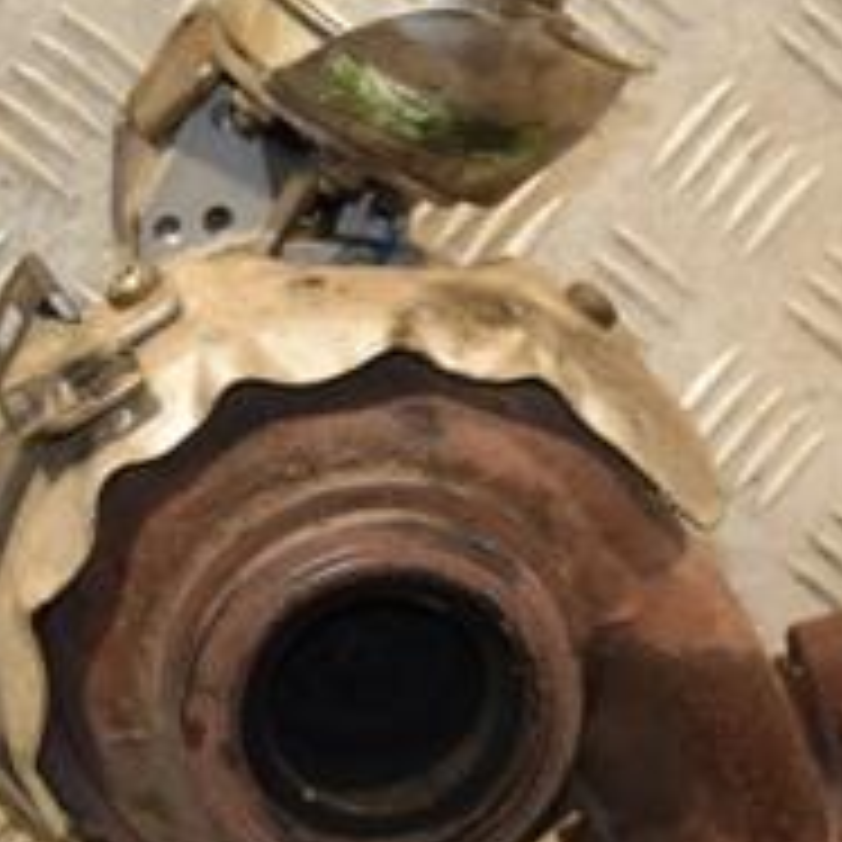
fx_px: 5641
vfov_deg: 8.5
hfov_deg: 8.5
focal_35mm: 205
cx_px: 626
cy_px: 626
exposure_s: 1/200
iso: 800
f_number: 6.3
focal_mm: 50
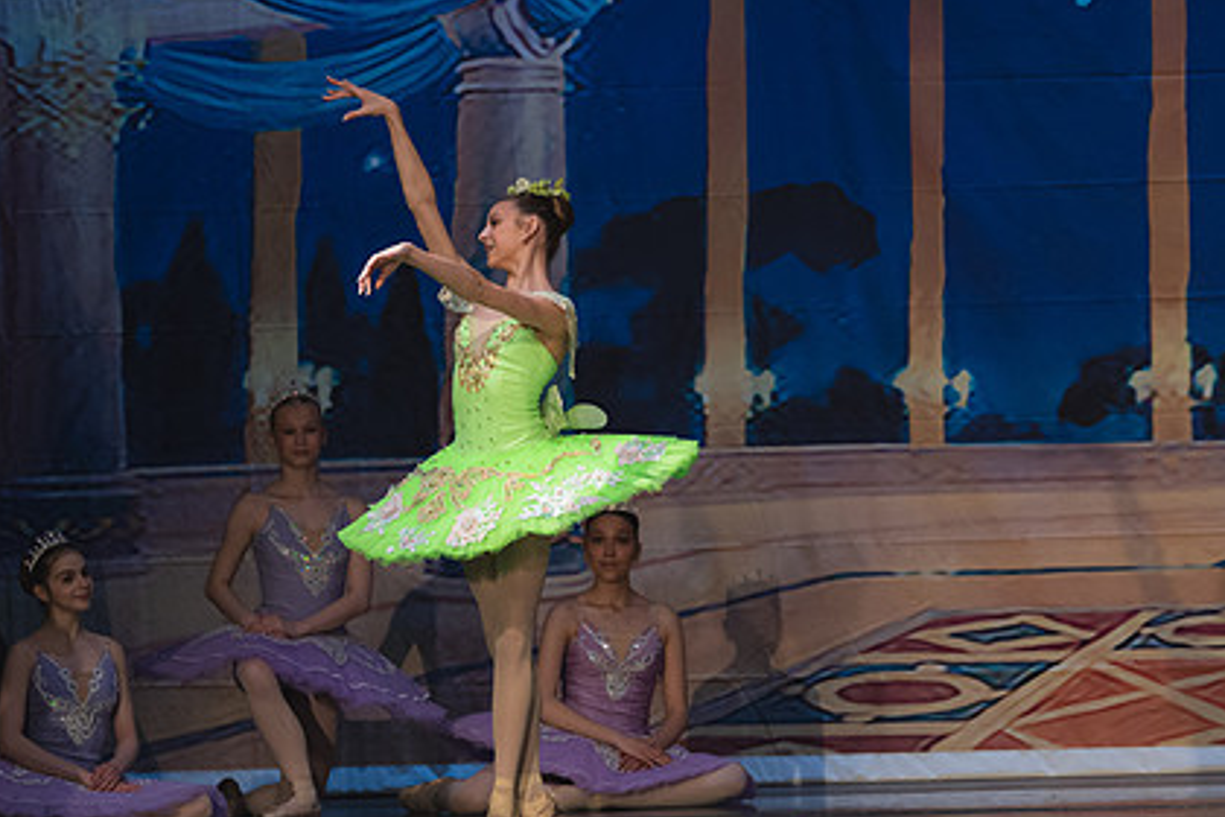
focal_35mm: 320
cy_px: 484
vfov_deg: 4.3
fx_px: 10888
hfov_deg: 6.4
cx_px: 677
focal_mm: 155
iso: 1600
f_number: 4
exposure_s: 1/320
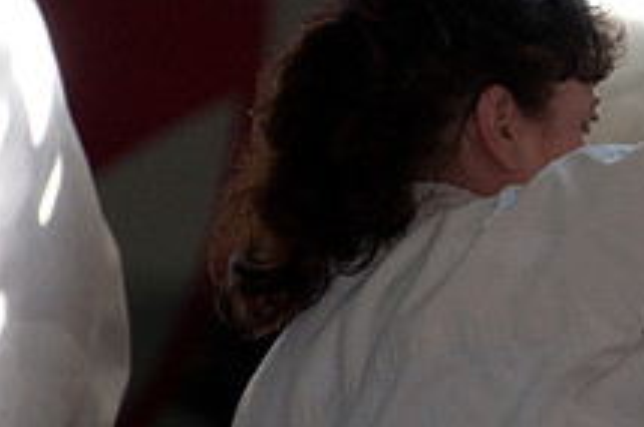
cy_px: 263
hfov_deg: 2.3
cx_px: 813
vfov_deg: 1.5
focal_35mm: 896
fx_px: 16004
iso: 800
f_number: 5.3
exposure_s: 1/200
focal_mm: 220
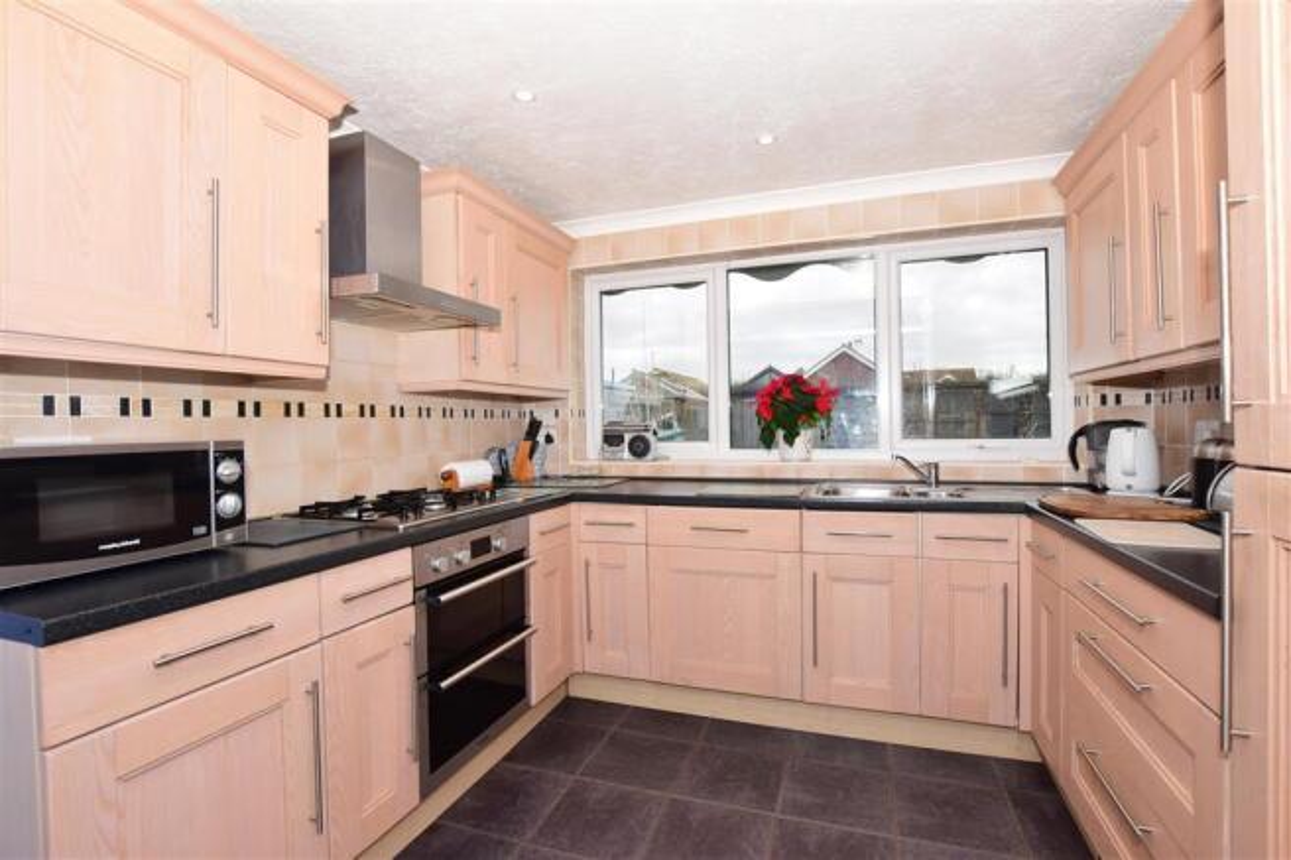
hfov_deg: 100.4
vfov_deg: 77.3
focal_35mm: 15
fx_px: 538
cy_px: 430
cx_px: 646
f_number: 8
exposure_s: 1/125
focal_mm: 10
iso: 400
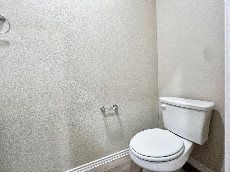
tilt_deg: -2.8
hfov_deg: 106.2
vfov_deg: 89.9
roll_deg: +2.7
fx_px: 86
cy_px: 86
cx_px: 115
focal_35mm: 13
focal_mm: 1.57
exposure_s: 1/60
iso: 200
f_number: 1.8
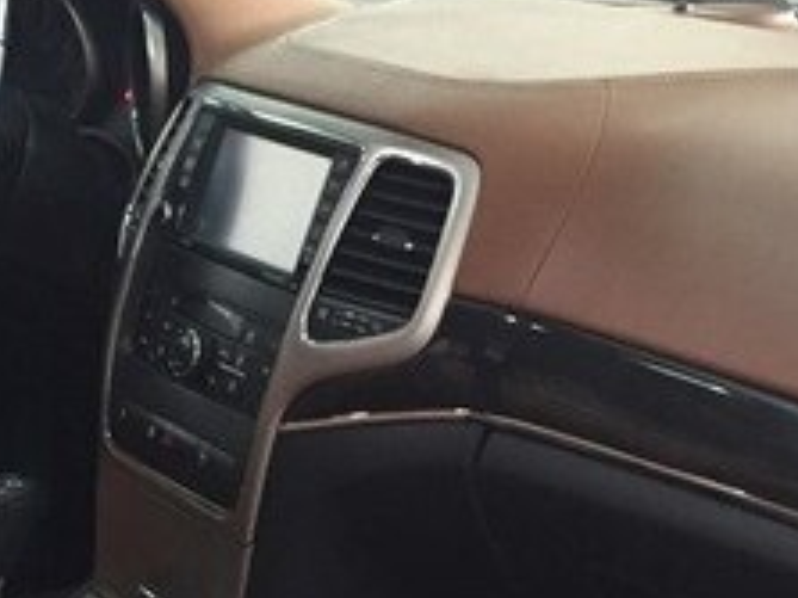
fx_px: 1981
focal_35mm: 86
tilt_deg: -25.2
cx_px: 293
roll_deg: +0.3
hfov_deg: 22.7
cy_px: 689
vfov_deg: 16.5
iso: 250
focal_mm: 4.15
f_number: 2.2
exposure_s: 1/17
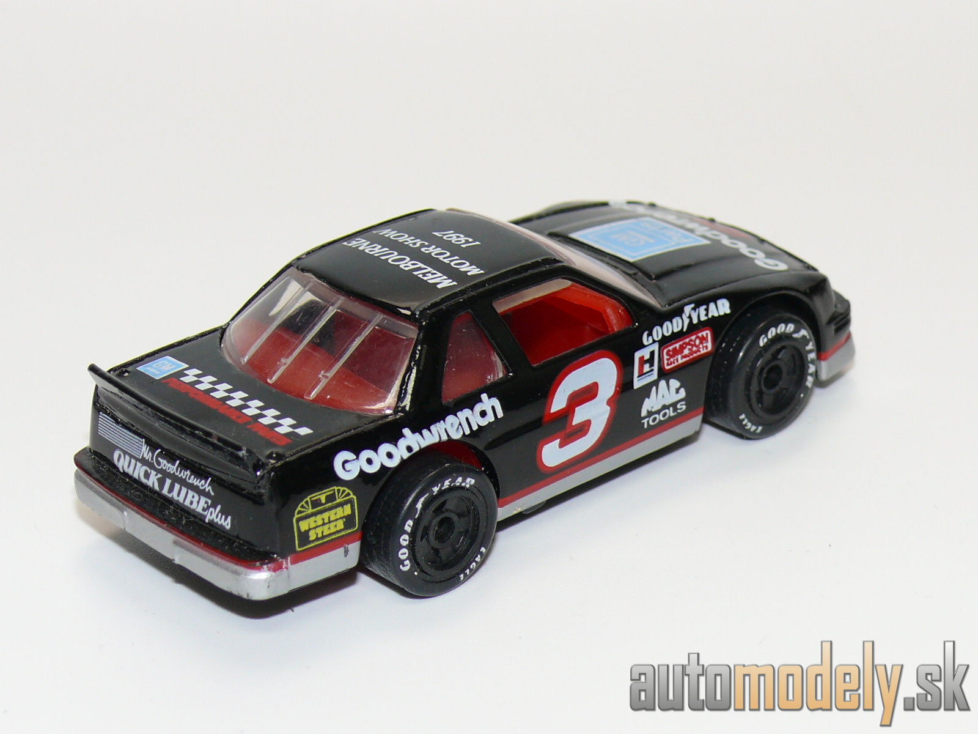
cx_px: 489
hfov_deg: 17.6
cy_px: 367
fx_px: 3164
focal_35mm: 112
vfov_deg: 13.2
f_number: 4
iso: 100
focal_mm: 14.1
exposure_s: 1/30
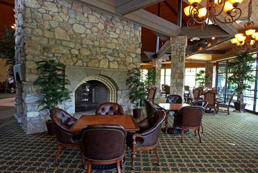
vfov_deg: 59.6
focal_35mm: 21
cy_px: 86
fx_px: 151
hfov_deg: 81.2
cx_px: 129
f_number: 9.5
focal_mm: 14
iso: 200
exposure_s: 1.5
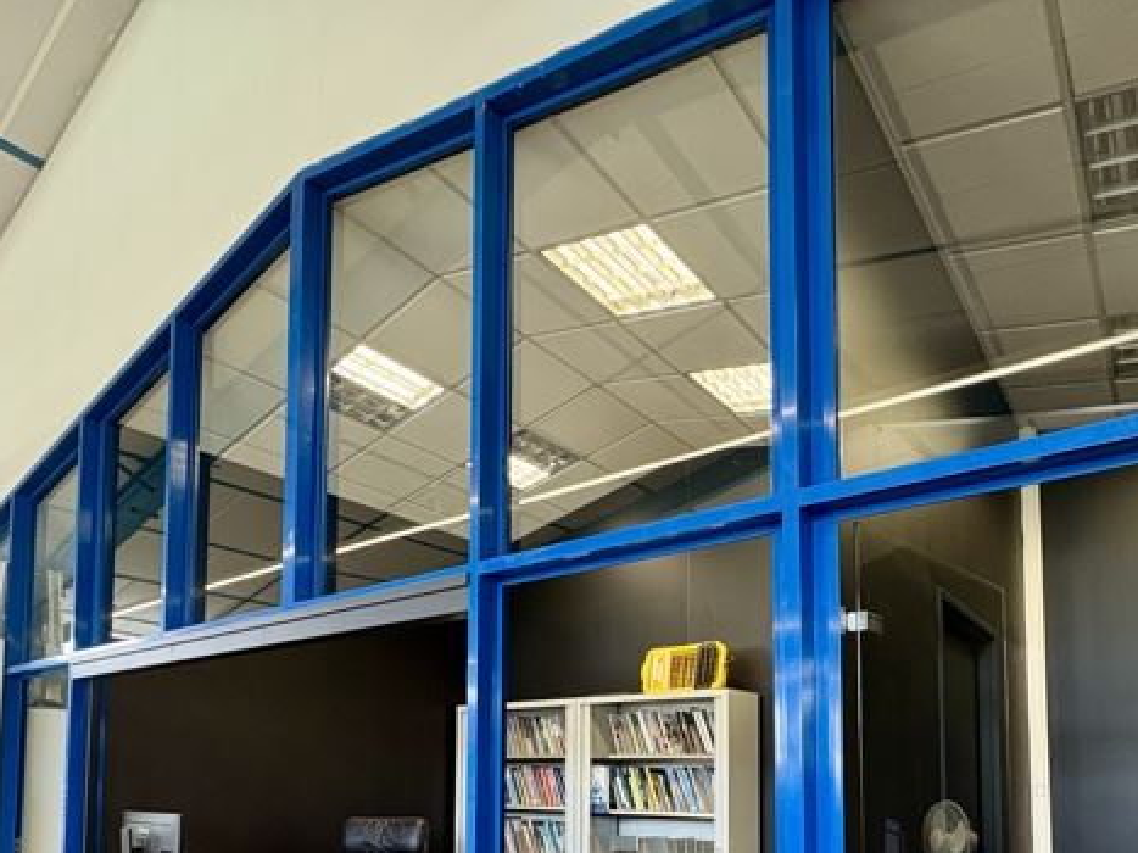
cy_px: 729
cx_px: 638
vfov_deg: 51.7
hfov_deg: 71.3
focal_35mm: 24
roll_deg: -0.1
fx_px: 789
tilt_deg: +3.4
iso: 250
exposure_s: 1/50
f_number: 2.2
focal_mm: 2.22
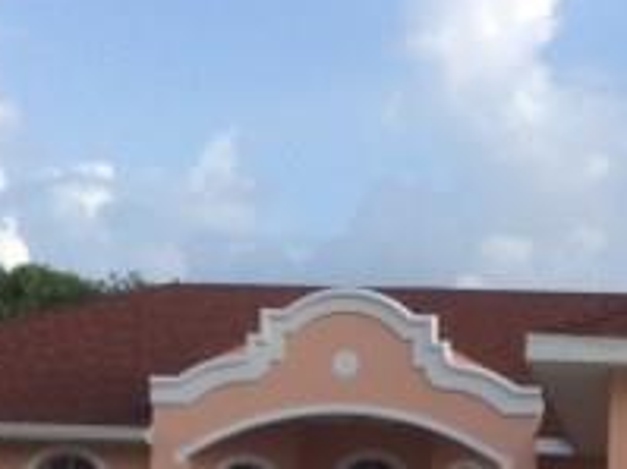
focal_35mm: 106
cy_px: 541
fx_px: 1919
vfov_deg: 13.6
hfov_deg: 18.3
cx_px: 532
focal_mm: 3.3
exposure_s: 1/880
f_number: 2.4
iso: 32
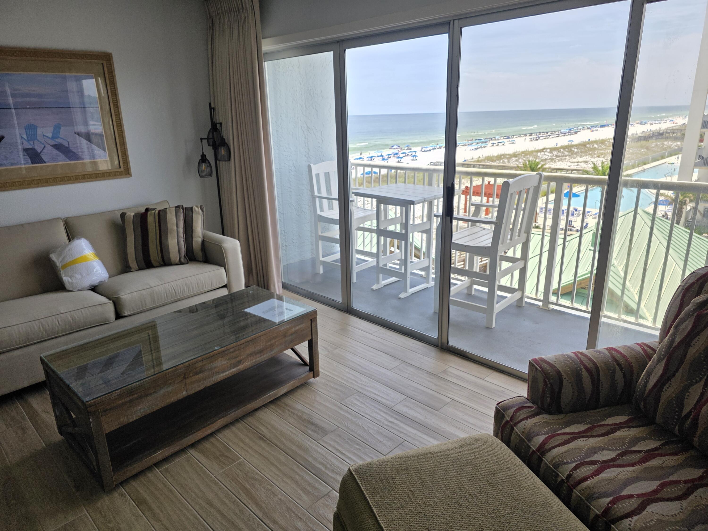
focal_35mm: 23
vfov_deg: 58.9
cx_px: 354
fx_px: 470
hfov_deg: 73.9
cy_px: 266
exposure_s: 1/359
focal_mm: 6.3
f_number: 1.7
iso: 32
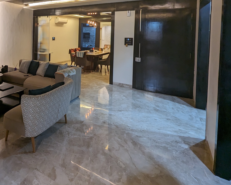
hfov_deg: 65.3
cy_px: 38
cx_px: 42
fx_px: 157
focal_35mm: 23
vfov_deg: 56.6
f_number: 2.2
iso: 111
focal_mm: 1.95
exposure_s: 1/25
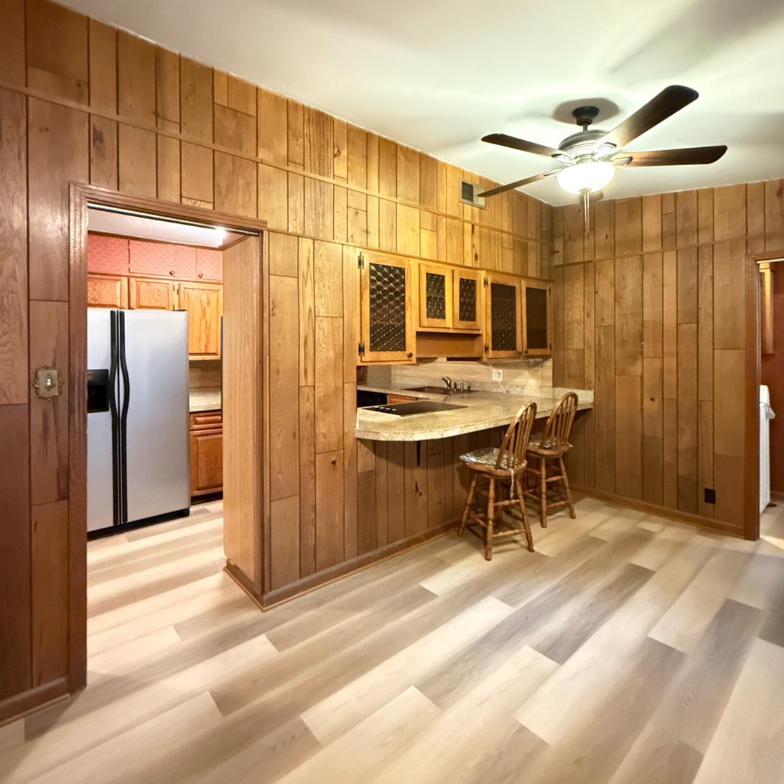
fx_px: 436
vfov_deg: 83.7
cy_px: 350
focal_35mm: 17
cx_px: 392
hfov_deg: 84.0
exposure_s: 1/30
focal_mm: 2.22
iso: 2000
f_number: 2.2
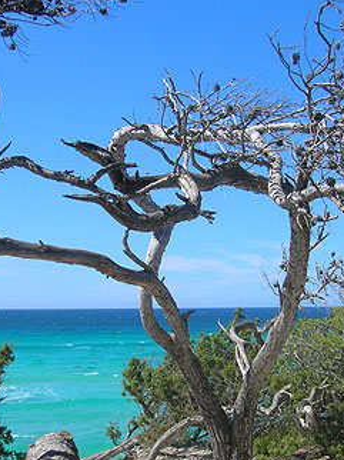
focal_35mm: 55
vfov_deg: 34.9
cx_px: 194
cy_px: 268
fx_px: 730
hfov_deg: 26.5
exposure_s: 1/374
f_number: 4.9
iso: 50
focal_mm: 5.7
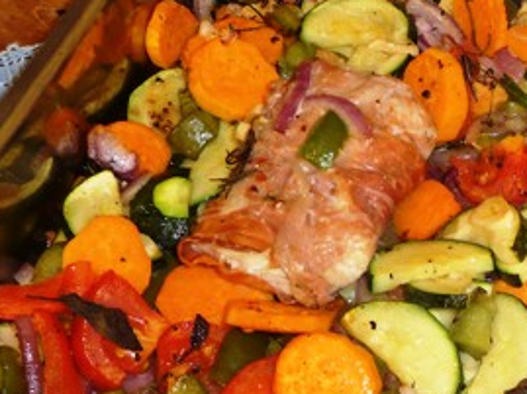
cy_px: 294
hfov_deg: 23.1
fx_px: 1232
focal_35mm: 81
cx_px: 535
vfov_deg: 18.1
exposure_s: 1/30
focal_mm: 5.6
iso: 100
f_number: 3.6
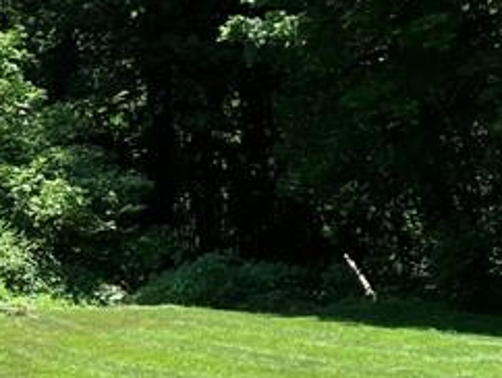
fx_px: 1597
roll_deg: +4.0
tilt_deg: +5.6
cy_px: 15
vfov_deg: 13.3
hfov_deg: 16.6
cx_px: -191
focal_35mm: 110
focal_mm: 4.25
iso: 25
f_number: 1.8
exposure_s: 1/754
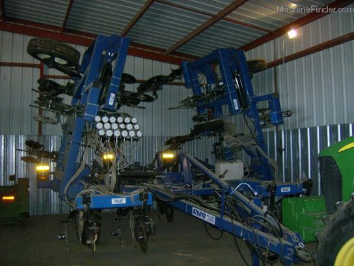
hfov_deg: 51.4
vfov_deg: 39.7
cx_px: 177
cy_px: 133
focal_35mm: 36
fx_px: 368
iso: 200
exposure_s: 1/60
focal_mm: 6
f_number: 2.8
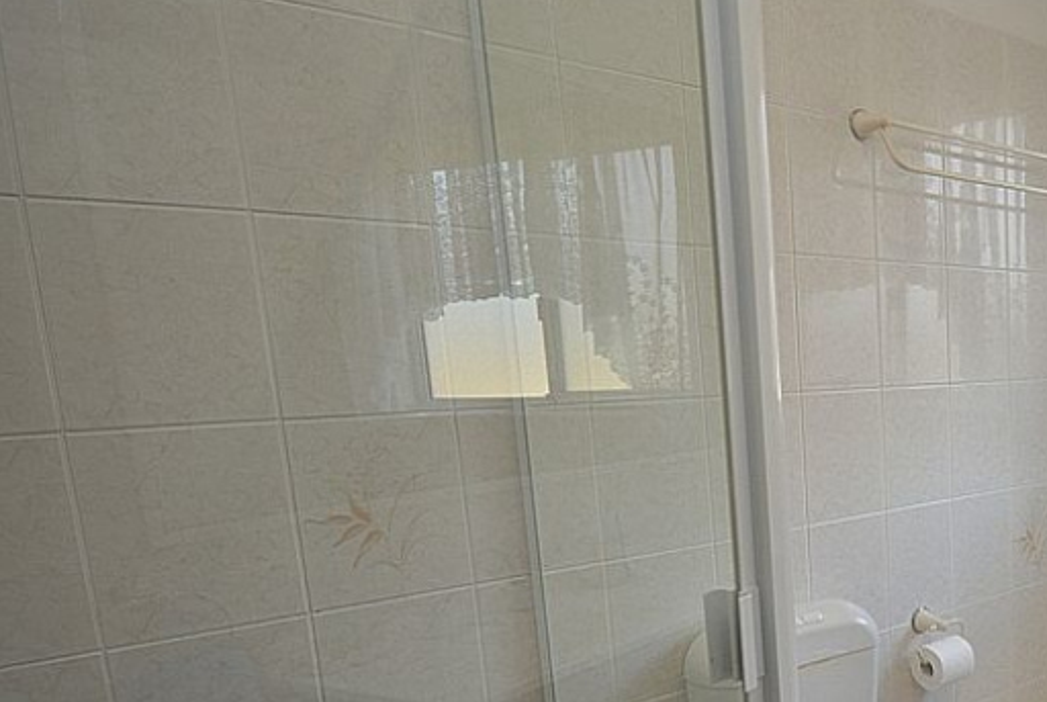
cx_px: 994
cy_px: 525
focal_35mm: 30
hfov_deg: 52.2
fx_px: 874
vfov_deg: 42.4
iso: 220
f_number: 4
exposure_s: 1/60
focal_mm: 10
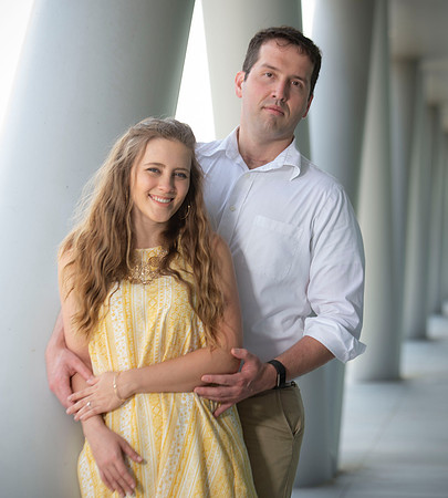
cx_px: 251
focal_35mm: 137
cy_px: 249
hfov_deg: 12.1
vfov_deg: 13.4
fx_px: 2117
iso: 50
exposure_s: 1/160
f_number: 4
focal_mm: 102
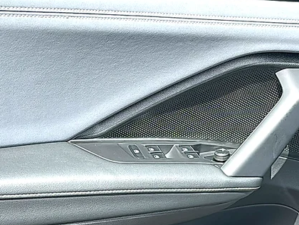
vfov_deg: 21.0
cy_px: 98
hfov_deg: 27.7
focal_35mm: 70
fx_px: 605
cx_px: 171
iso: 80
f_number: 1.78
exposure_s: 1/1437
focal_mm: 6.86
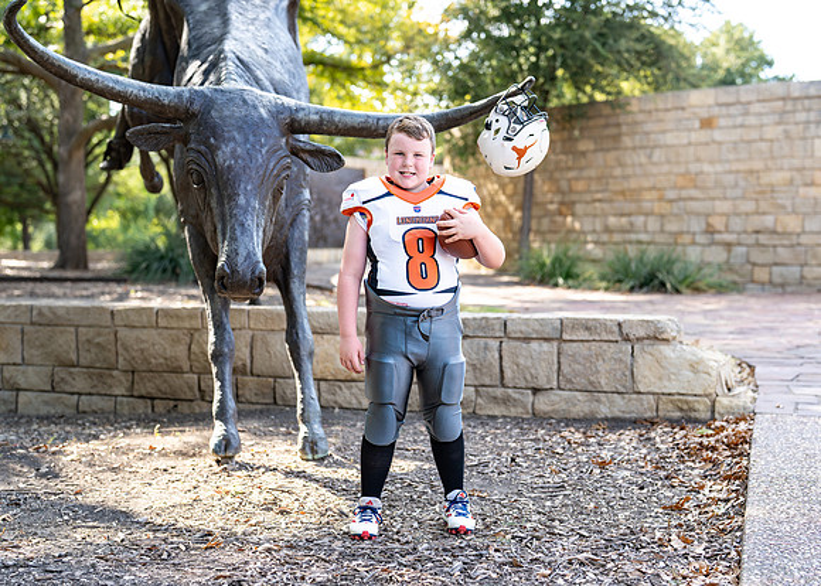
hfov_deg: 34.8
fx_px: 1309
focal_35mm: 56
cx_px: 428
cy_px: 300
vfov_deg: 25.2
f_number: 2.2
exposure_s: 1/1000
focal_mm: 50
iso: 250
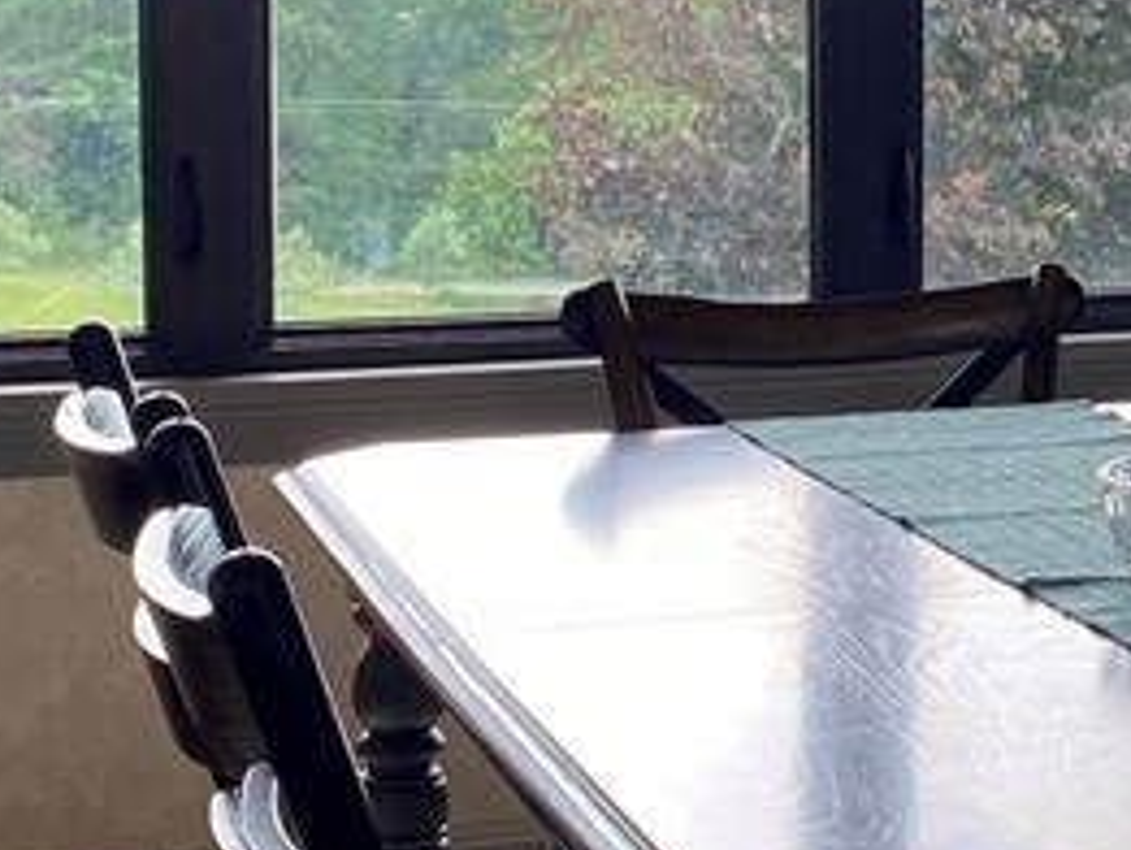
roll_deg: -1.5
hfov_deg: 18.0
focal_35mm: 102
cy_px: 147
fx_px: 3334
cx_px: 1456
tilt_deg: -3.1
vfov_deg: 14.4
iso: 32
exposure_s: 1/198
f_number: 1.8
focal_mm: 4.25
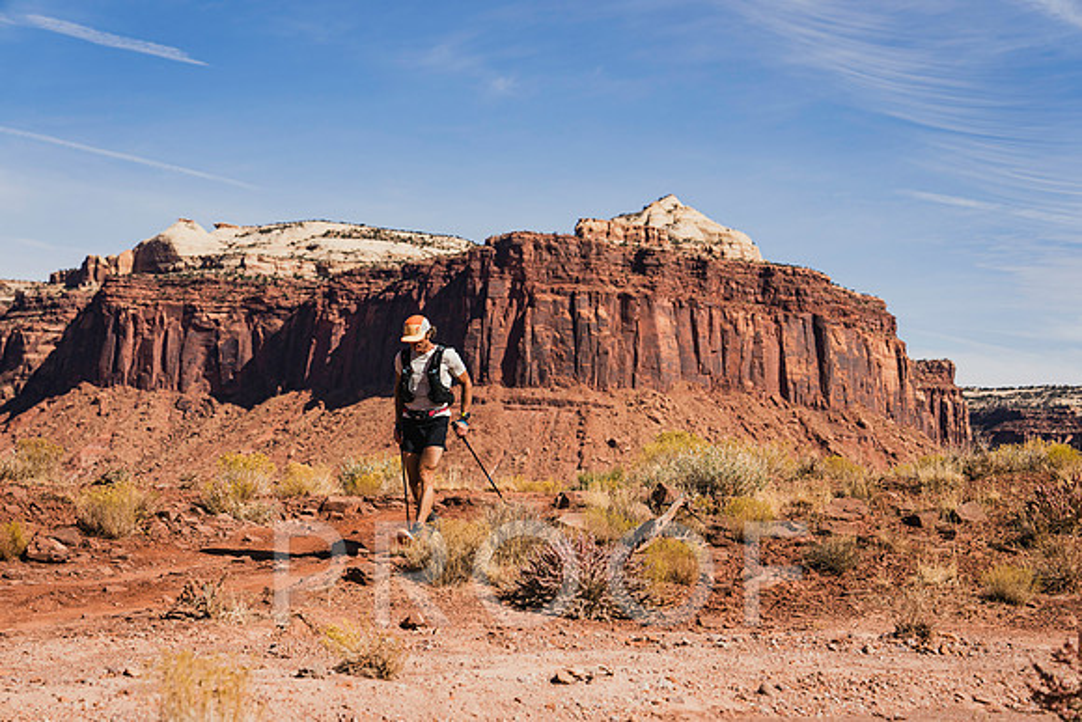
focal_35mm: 70
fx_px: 2104
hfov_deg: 28.8
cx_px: 541
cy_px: 361
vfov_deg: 19.5
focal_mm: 70
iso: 160
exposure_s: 1/1250
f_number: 4.5
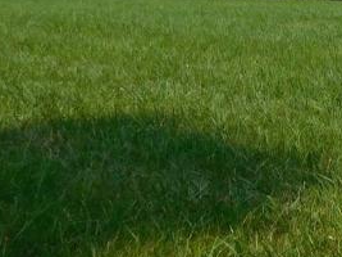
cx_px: 543
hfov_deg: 17.8
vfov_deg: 15.3
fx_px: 948
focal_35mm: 96
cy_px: 57
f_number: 6.8
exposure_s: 1/400
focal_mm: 4.5
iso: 125
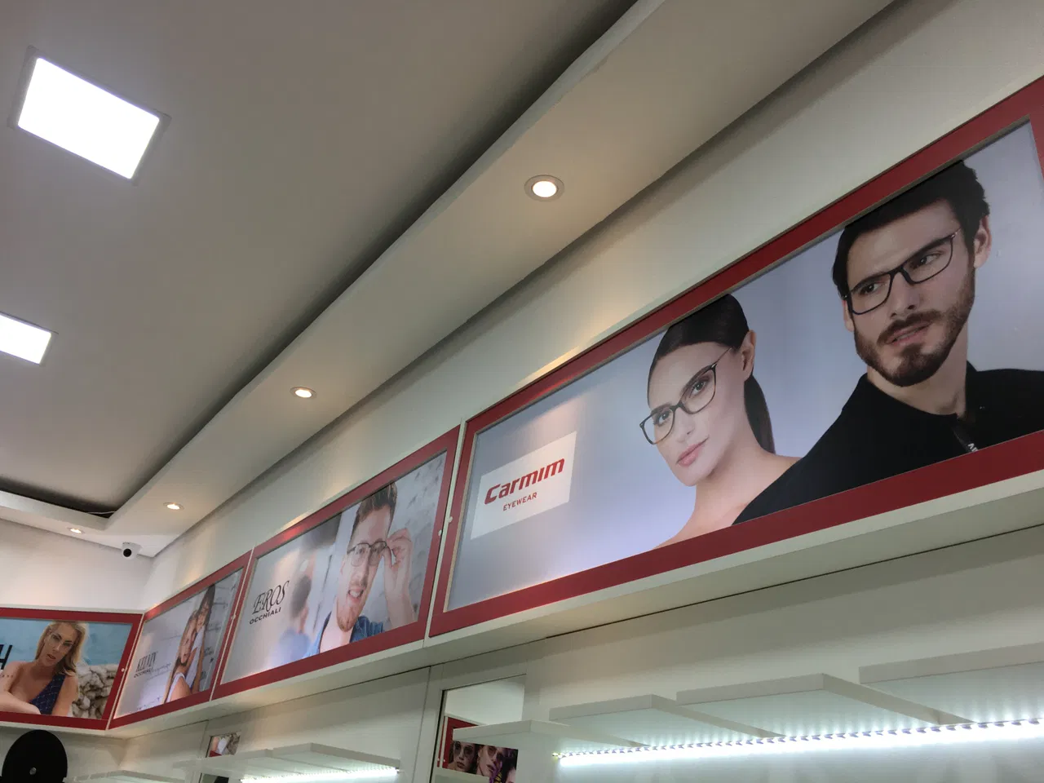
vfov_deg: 48.2
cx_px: 522
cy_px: 392
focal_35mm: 29
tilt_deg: +30.2
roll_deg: -8.0
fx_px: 875
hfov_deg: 61.7
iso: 32
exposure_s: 1/60
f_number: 2.2
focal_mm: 4.15
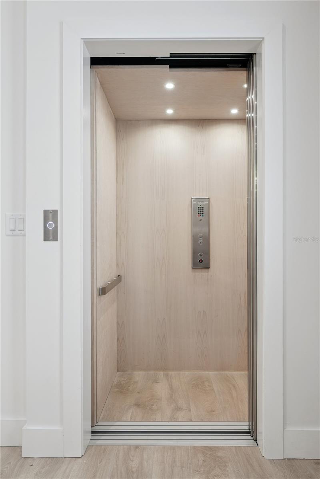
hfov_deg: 47.2
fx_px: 367
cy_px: 240
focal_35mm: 28
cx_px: 160
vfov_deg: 66.4
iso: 200
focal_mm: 27.5
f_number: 9
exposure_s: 1/4
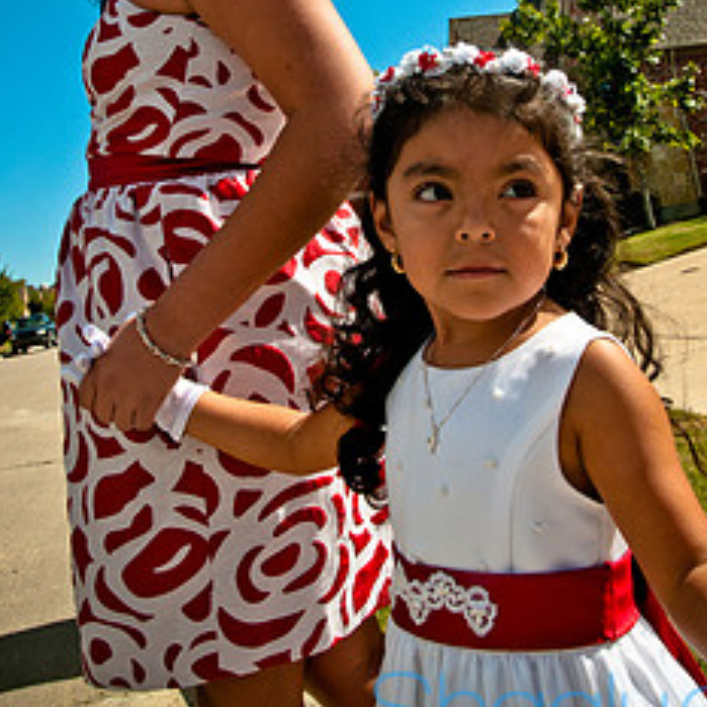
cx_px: 396
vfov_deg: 39.1
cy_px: 179
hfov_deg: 40.1
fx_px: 966
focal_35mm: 42
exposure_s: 1/500
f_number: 14
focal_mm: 17
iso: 400
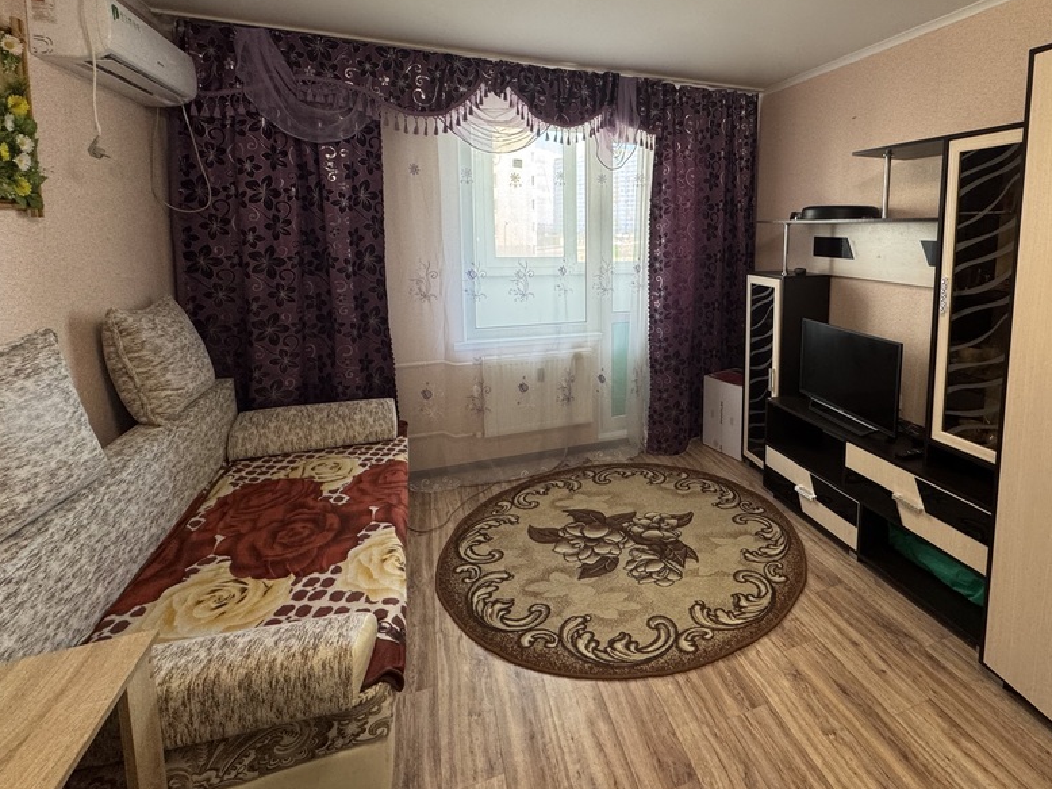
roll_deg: -0.1
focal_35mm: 18
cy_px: 292
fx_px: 547
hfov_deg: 86.0
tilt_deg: -6.1
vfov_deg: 70.3
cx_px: 660
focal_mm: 2.22
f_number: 2.2
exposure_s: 1/100
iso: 200
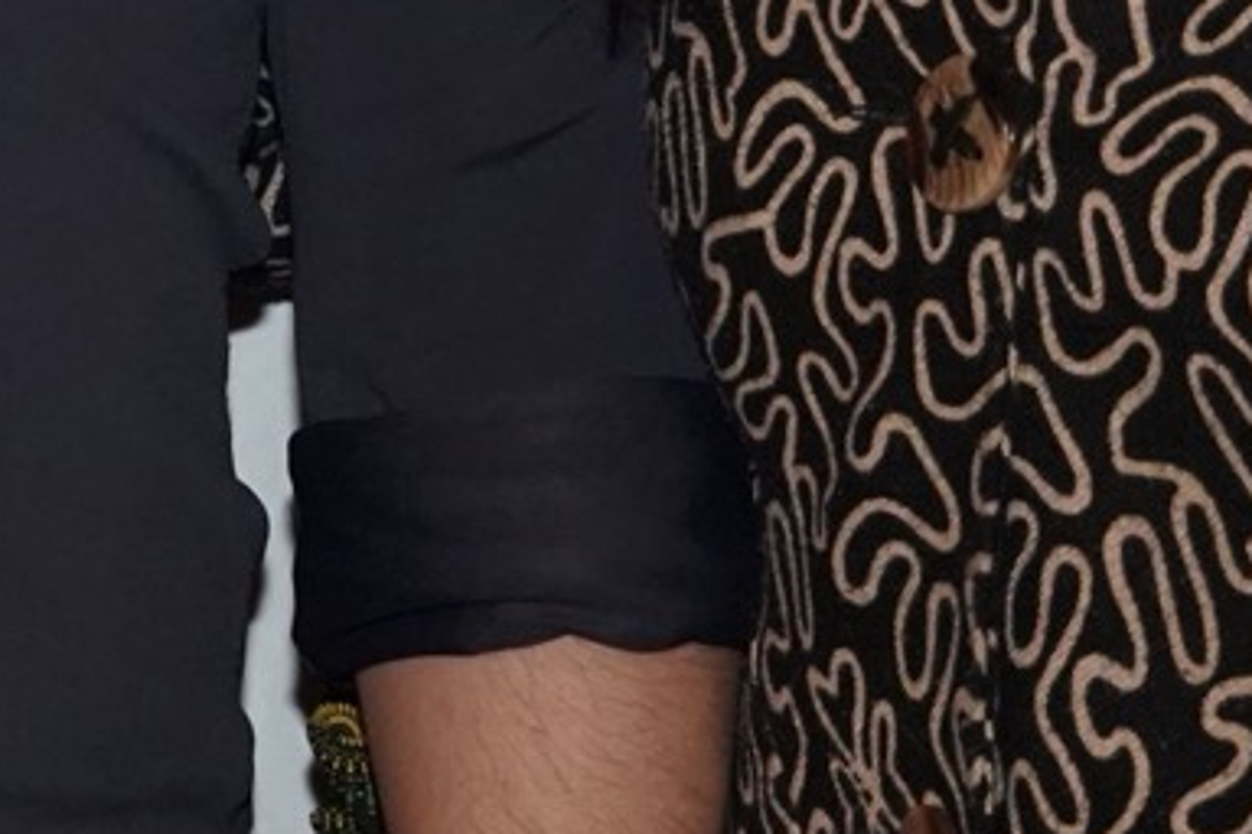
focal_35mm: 212
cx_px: -1115
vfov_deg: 6.3
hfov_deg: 9.2
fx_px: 7390
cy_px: -704
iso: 5000
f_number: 3.2
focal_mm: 42.5
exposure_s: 1/160
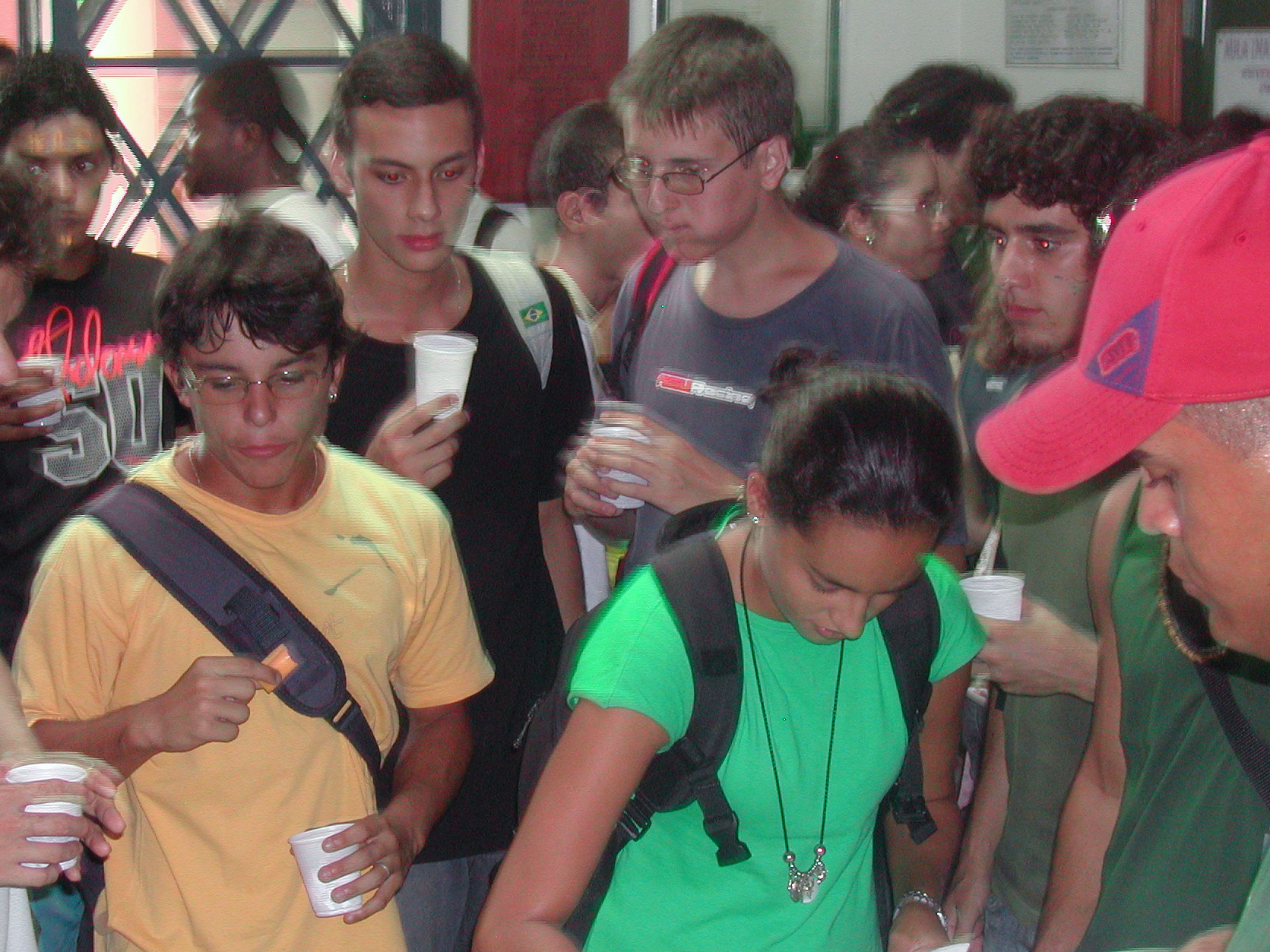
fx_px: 2788
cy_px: 542
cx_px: 568
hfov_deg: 25.6
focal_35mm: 76
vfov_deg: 19.4
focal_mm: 13.2
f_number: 3.5
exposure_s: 1/60.1
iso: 211
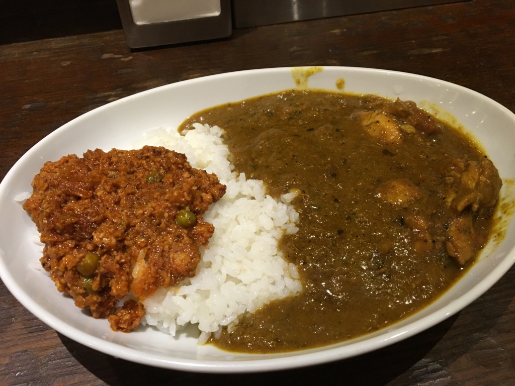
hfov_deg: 61.7
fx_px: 431
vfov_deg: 48.2
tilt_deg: -47.1
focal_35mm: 29
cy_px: 193
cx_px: 258
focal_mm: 4.15
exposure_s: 1/30
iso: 160
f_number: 2.2
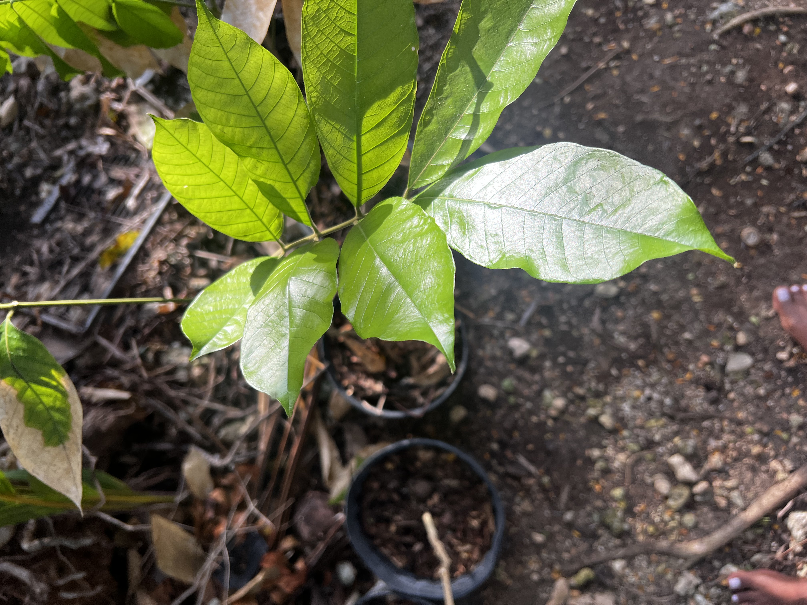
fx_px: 606
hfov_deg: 67.3
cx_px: 404
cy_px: 302
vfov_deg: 53.1
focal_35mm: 26
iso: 50
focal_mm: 5.7
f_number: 1.5
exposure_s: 1/395
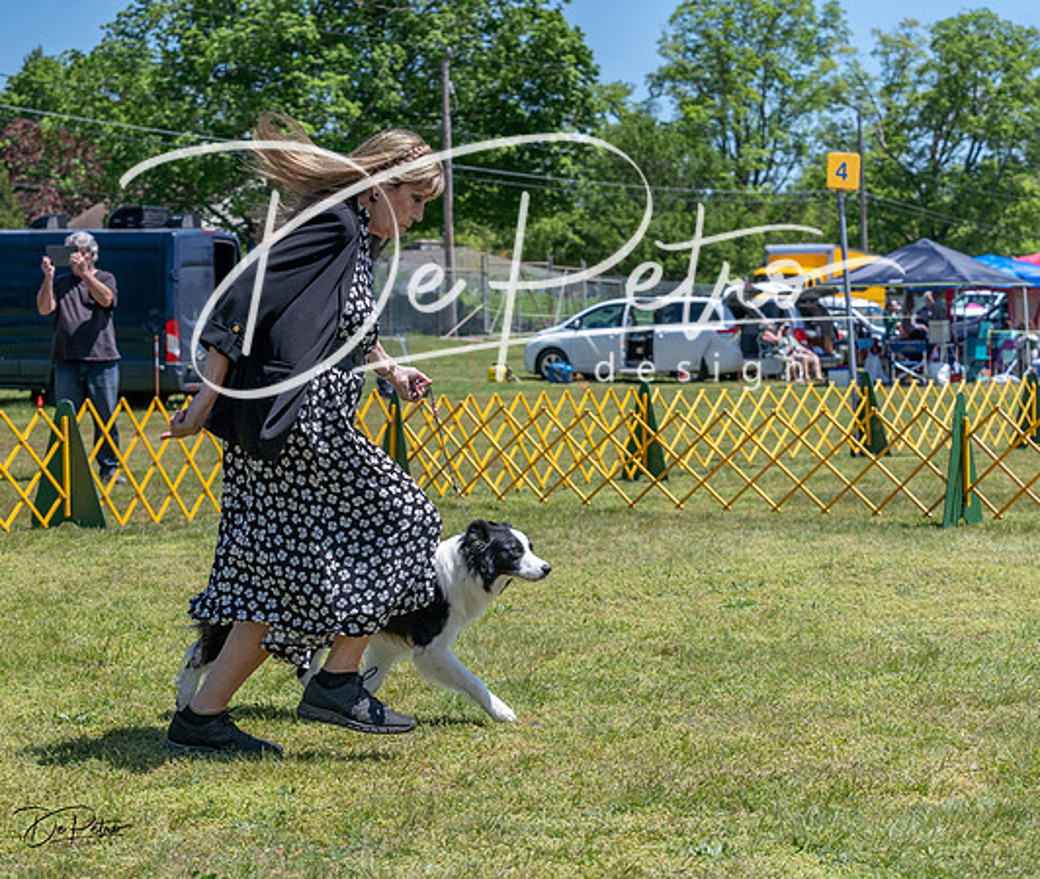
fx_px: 2568
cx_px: 473
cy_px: 440
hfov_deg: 22.9
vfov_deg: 19.4
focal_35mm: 82
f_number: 6.3
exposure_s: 1/2500
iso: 640
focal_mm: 70
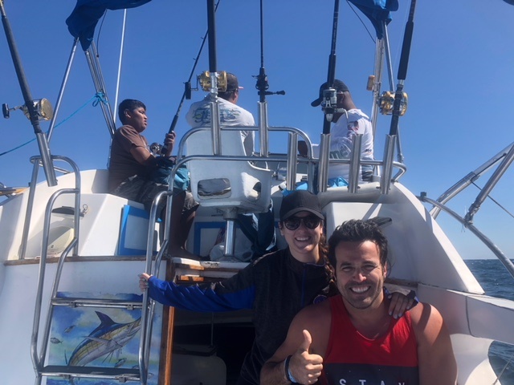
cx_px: 257
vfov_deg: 49.7
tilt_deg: +8.1
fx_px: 416
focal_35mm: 28
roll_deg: +1.2
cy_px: 192
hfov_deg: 63.4
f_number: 1.8
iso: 20
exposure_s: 1/1656
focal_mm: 3.99
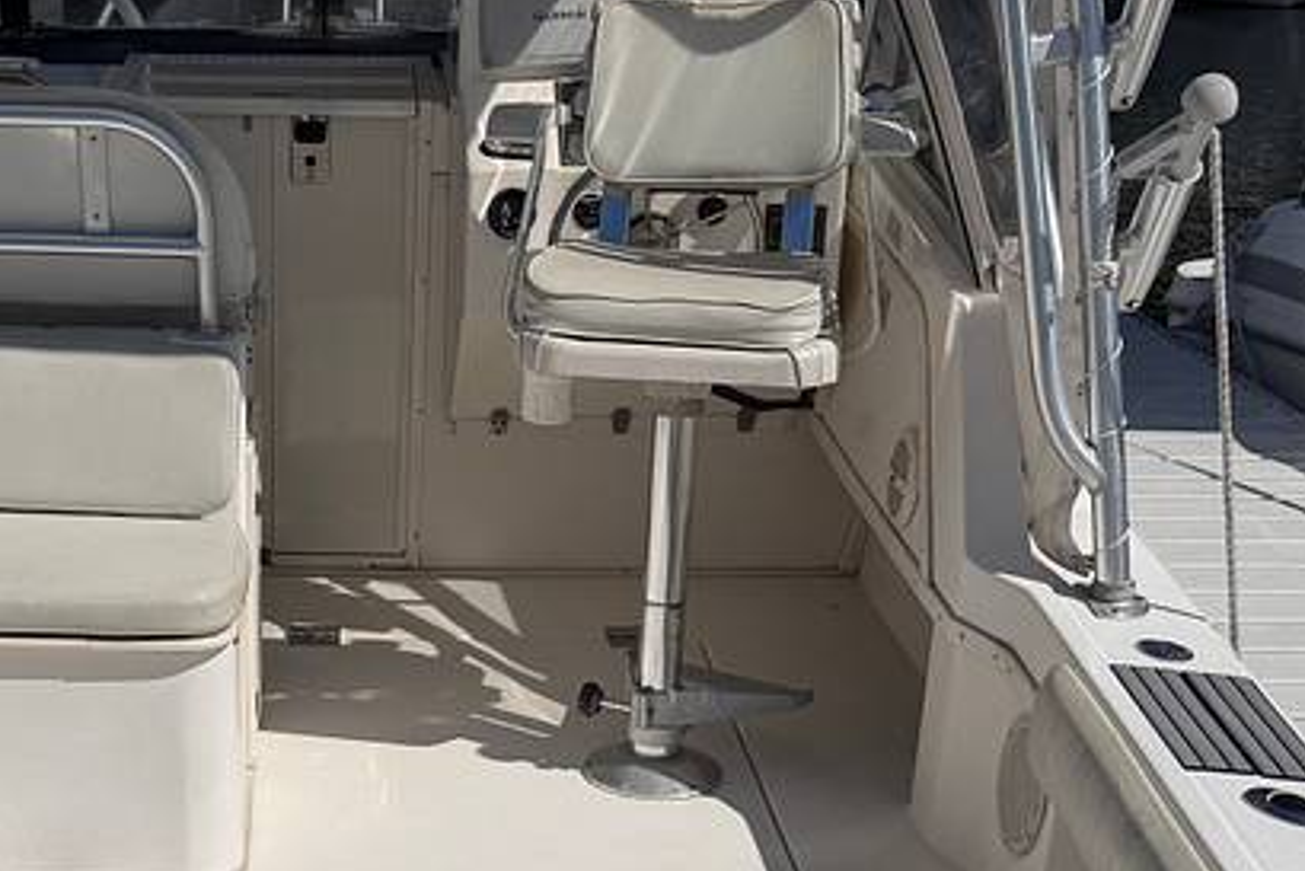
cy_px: 699
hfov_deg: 32.2
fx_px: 2212
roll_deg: -0.3
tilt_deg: -22.5
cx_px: 316
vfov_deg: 22.0
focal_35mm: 61
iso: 100
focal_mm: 6.76
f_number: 1.78
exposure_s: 1/32258
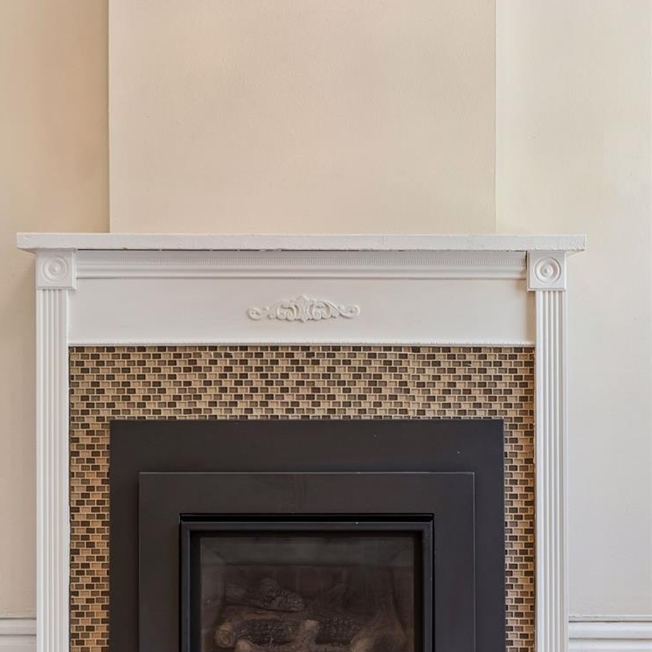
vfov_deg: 25.7
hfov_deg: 25.7
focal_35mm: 67
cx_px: 303
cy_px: 336
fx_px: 1428
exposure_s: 1/10
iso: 400
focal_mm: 49
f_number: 9
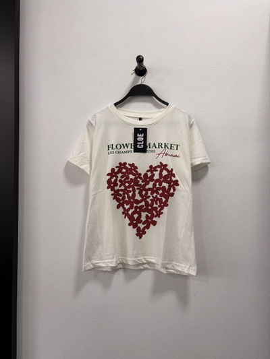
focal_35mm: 26
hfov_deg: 53.1
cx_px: 135
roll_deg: -0.4
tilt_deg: +1.4
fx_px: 270
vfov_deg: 67.3
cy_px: 180
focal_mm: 5.96
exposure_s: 1/100
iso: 64
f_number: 1.6
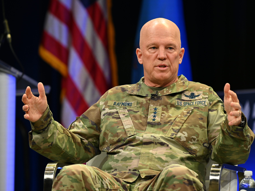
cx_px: 136
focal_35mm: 325
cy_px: 96
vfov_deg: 4.6
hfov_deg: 6.1
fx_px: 2394
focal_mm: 200
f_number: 3.2
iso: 800
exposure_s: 1/320
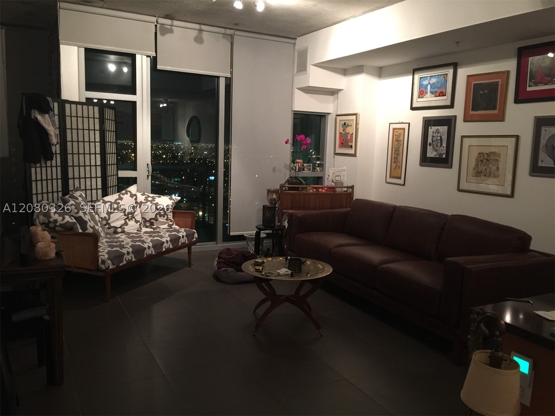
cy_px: 208
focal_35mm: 29
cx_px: 278
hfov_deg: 61.7
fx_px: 465
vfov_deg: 48.2
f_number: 2.2
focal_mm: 4.15
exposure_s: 1/8
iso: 125
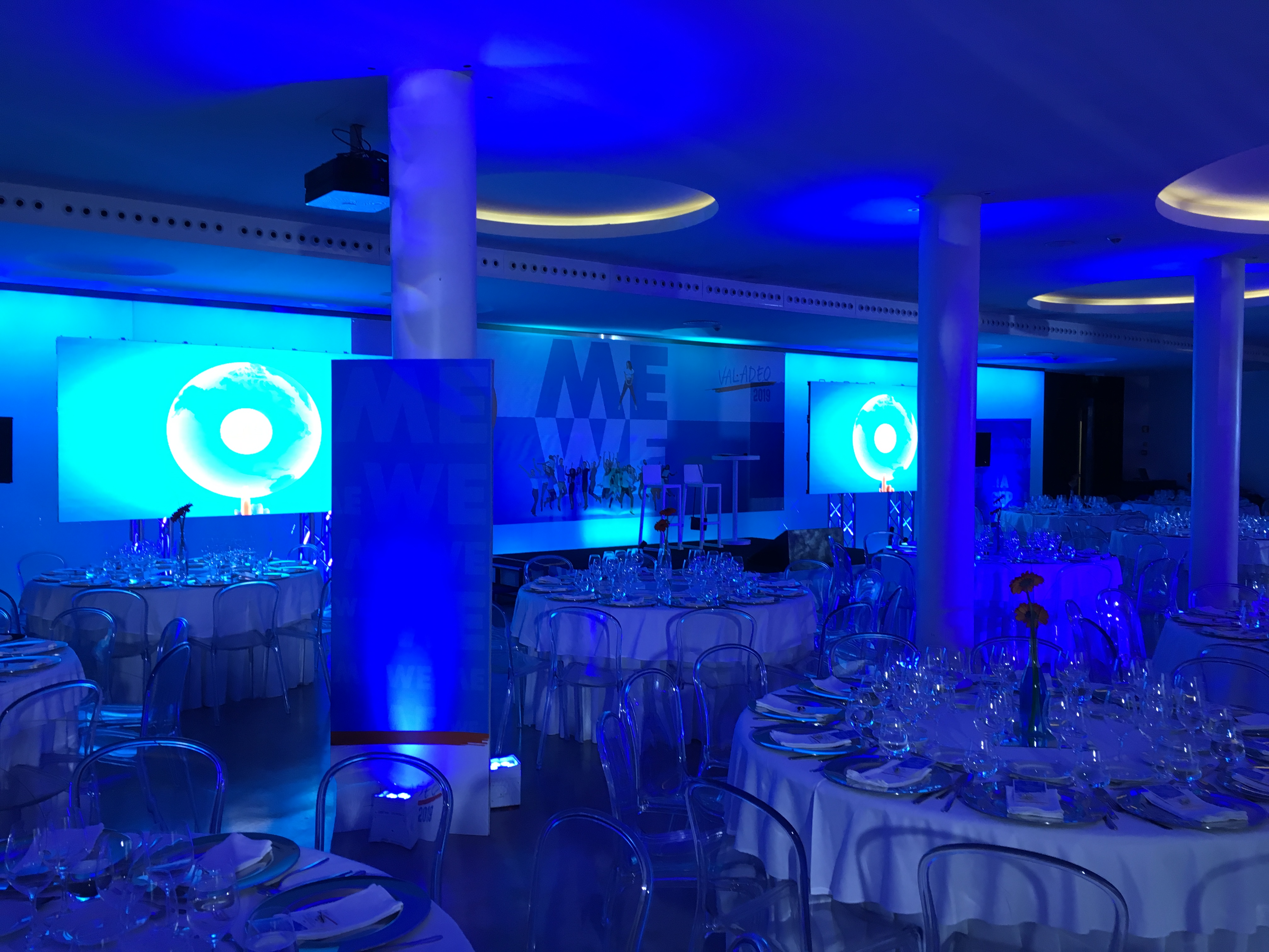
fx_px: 1063
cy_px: 476
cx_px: 634
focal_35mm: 29
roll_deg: -1.6
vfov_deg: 48.2
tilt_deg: -0.2
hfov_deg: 61.7
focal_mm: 4.15
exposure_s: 1/33
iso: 64
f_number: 2.2
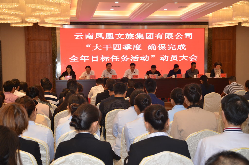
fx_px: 393
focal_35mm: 57
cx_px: 124
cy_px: 82
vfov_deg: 23.7
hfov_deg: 35.1
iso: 400
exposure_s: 1/60
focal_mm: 38
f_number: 4.2
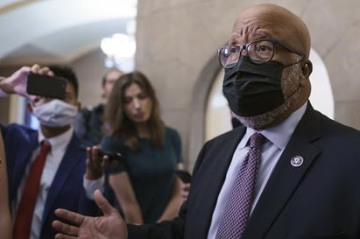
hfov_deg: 50.5
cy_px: 120
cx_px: 208
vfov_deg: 35.0
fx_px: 380
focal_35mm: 38
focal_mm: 24
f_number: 1.6
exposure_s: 1/320
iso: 5000
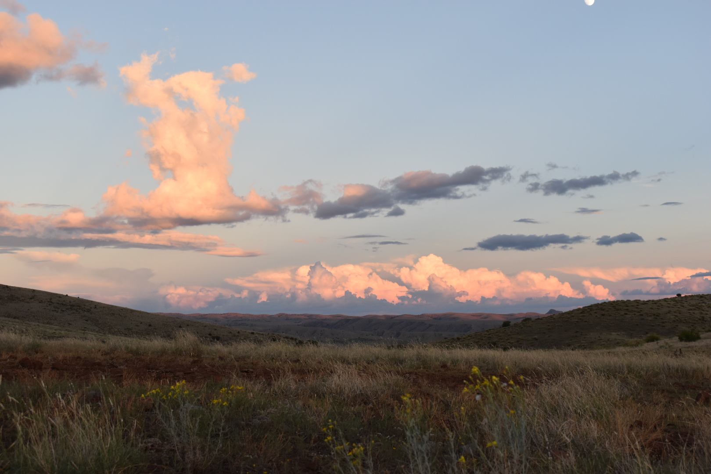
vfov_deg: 23.8
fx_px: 1126
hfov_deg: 35.1
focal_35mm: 57
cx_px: 356
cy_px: 237
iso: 400
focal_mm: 38
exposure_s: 1/200
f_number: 7.1
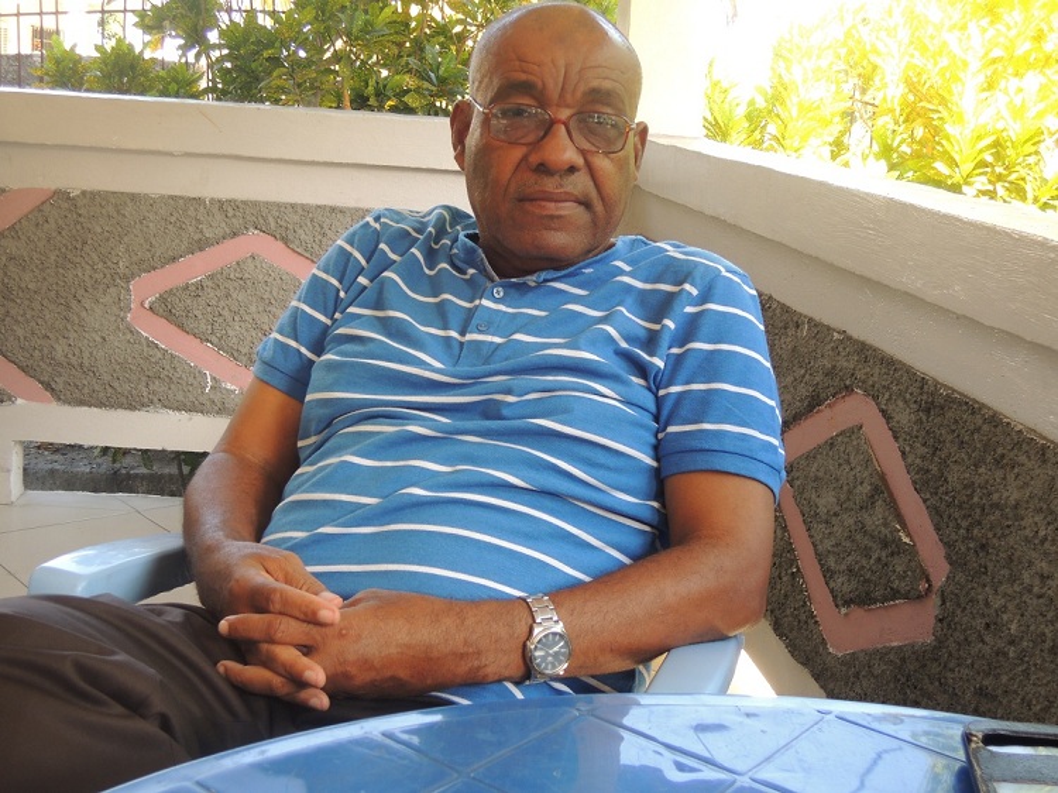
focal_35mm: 45
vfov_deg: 32.2
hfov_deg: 42.1
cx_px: 529
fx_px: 1375
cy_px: 396
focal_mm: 8.1
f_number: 3.5
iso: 100
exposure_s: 1/50
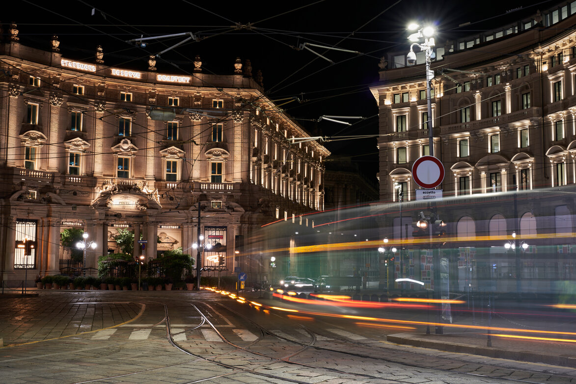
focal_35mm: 47
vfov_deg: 28.6
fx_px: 752
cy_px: 192
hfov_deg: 41.9
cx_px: 288
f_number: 11
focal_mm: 47
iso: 50
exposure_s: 15
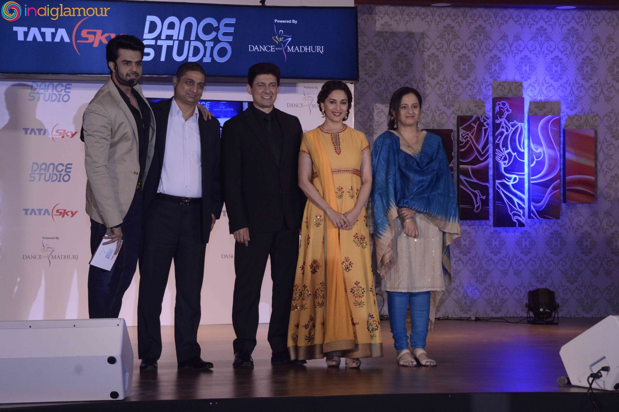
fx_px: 1495
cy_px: 206
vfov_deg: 15.7
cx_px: 310
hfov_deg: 23.4
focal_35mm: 87
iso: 1600
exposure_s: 1/200
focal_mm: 58
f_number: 11
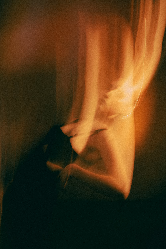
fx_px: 346
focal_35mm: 50
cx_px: 83
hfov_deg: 27.0
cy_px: 124
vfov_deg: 39.6
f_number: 5
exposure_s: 1/5
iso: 50
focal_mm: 50
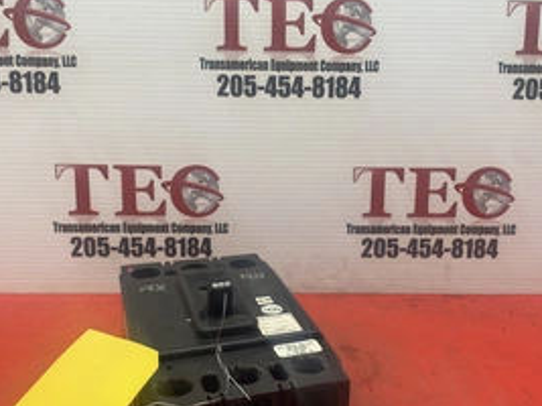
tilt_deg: -21.4
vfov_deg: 36.7
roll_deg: -1.5
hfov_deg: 47.9
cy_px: 242
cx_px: 288
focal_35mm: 39
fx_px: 610
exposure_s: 1/122
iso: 40
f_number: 1.8
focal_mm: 4.25
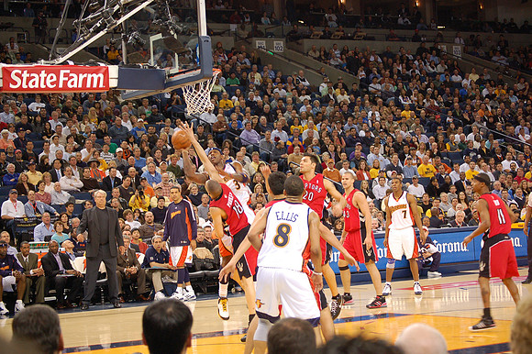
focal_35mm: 82
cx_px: 266
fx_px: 1218
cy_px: 177
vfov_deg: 16.5
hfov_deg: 24.6
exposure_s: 1/100
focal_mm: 55
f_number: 4
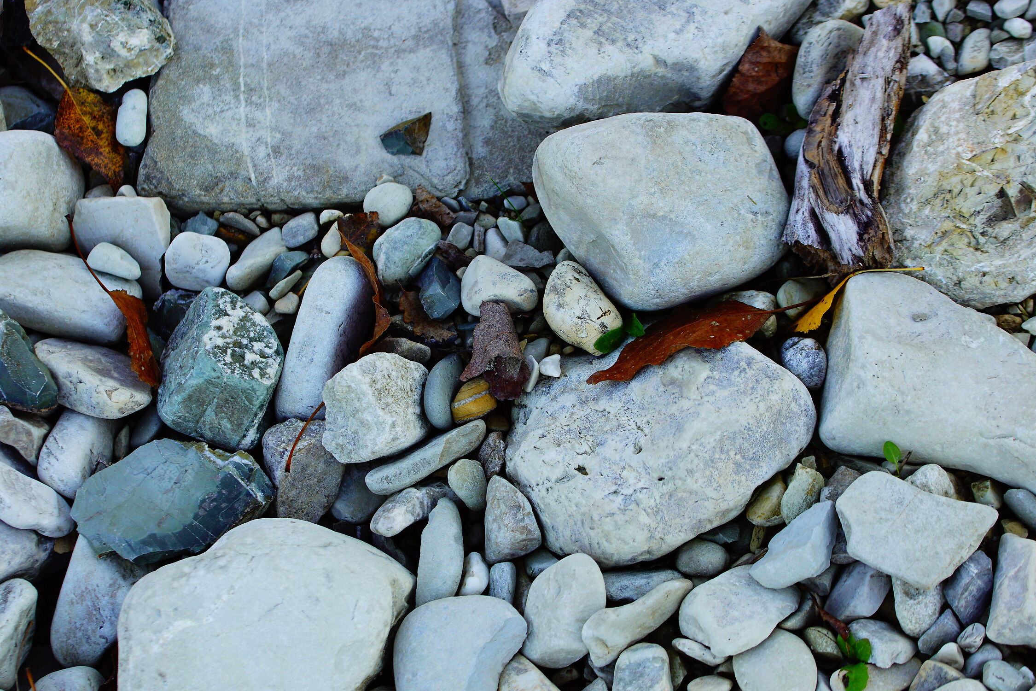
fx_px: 2762
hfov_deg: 21.2
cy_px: 345
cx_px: 486
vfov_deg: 14.3
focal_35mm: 96
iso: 125
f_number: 4.5
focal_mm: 60
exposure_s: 1/90
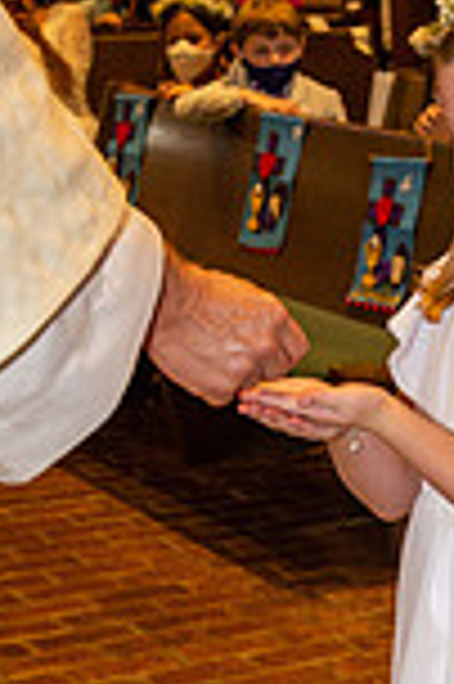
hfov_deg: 10.9
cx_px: 501
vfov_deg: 16.5
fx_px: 2351
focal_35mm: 124
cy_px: 500
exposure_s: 1/125
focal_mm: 42
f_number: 5
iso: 1600
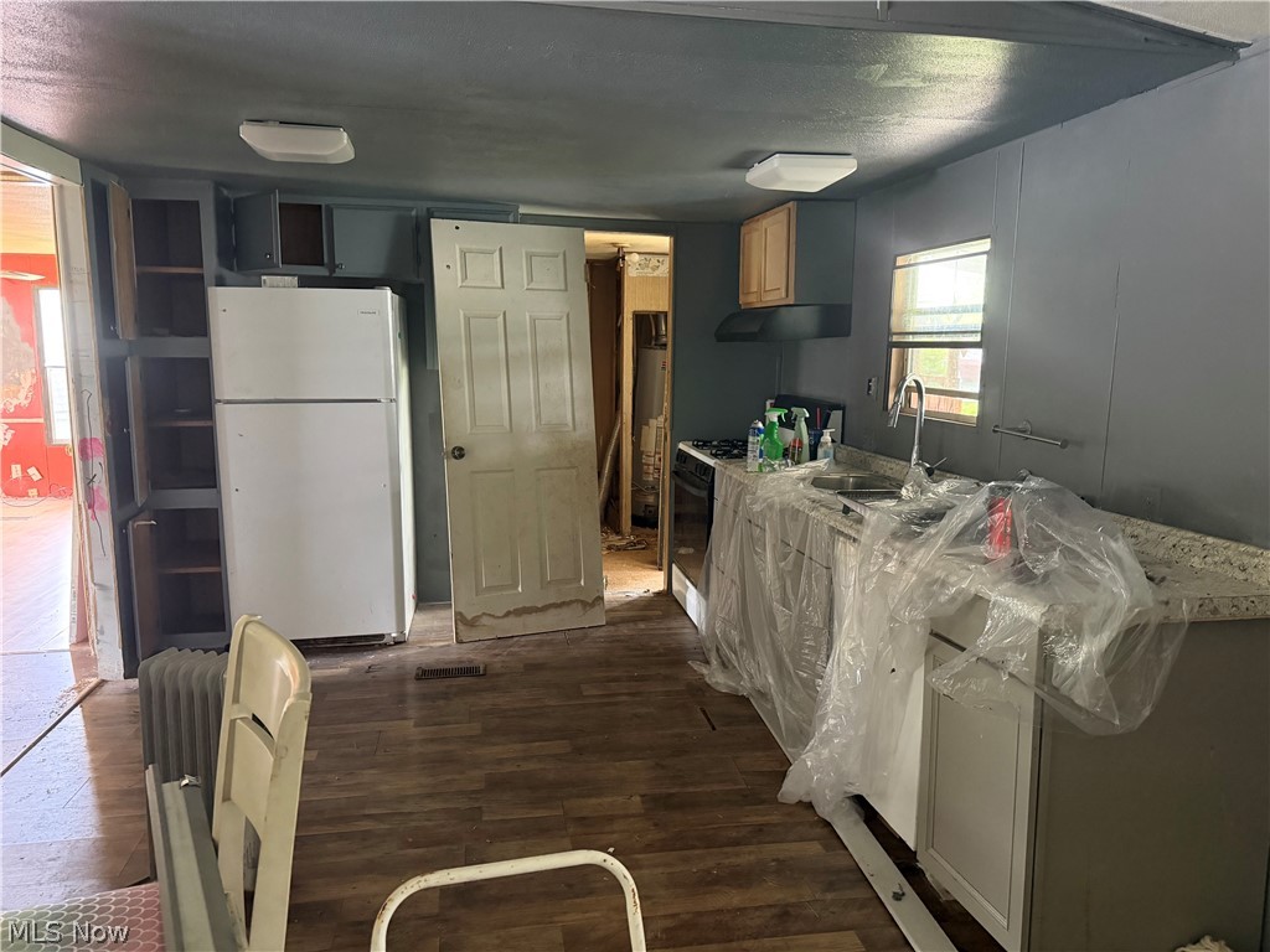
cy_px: 476
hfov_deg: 71.6
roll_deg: +0.2
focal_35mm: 24
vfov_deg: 56.8
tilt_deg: -8.0
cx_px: 635
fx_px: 881
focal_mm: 6.76
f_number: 1.78
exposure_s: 1/40
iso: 1000
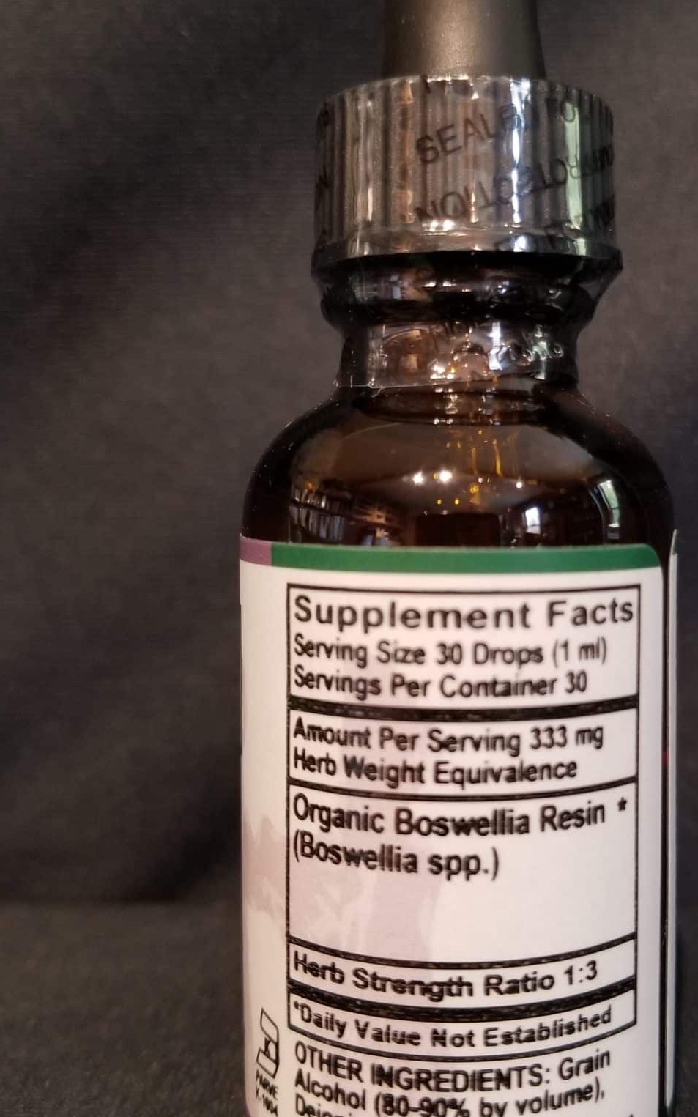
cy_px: 576
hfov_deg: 34.1
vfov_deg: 52.7
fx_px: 1126
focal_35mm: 37
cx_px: 462
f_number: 1.7
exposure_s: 1/24
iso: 250
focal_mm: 4.25
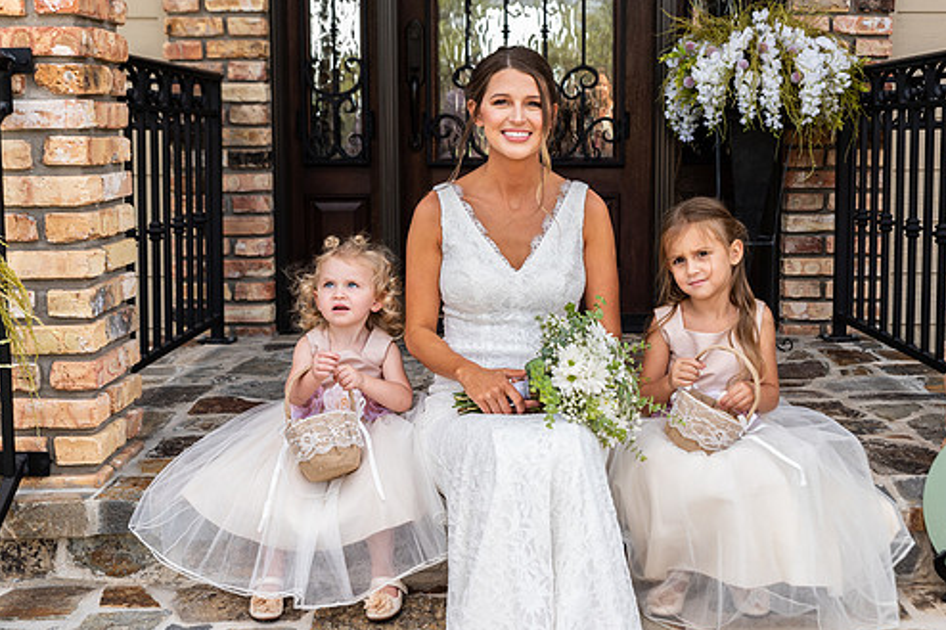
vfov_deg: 28.6
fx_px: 1235
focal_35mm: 47
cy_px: 273
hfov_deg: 41.9
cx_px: 513
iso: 200
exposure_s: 1/160
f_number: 4.5
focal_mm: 40
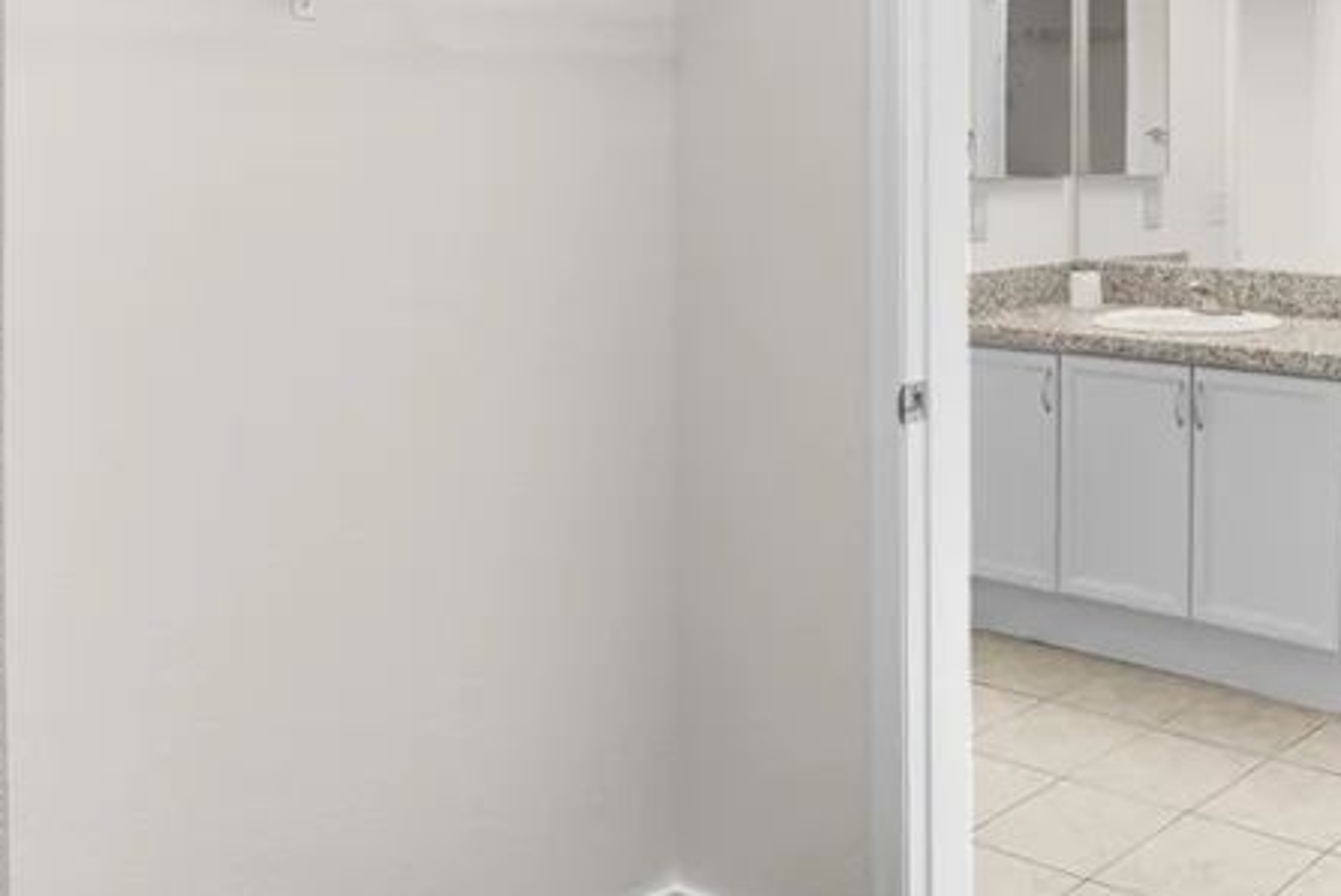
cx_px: 1254
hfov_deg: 44.2
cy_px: 152
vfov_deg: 33.1
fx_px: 1454
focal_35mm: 39
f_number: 8
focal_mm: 17
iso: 400
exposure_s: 1/5
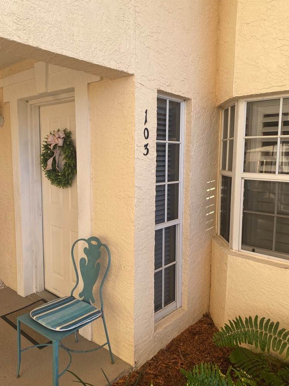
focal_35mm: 27
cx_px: 148
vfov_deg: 65.3
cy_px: 195
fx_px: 300
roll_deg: -0.4
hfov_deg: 51.4
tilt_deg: -5.8
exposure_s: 1/347
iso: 32
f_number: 1.8
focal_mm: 4.25
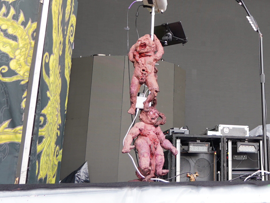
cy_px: -67
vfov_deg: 18.4
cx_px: 281
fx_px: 577
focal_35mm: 74
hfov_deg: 24.9
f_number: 4
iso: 125
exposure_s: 1/30
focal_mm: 24
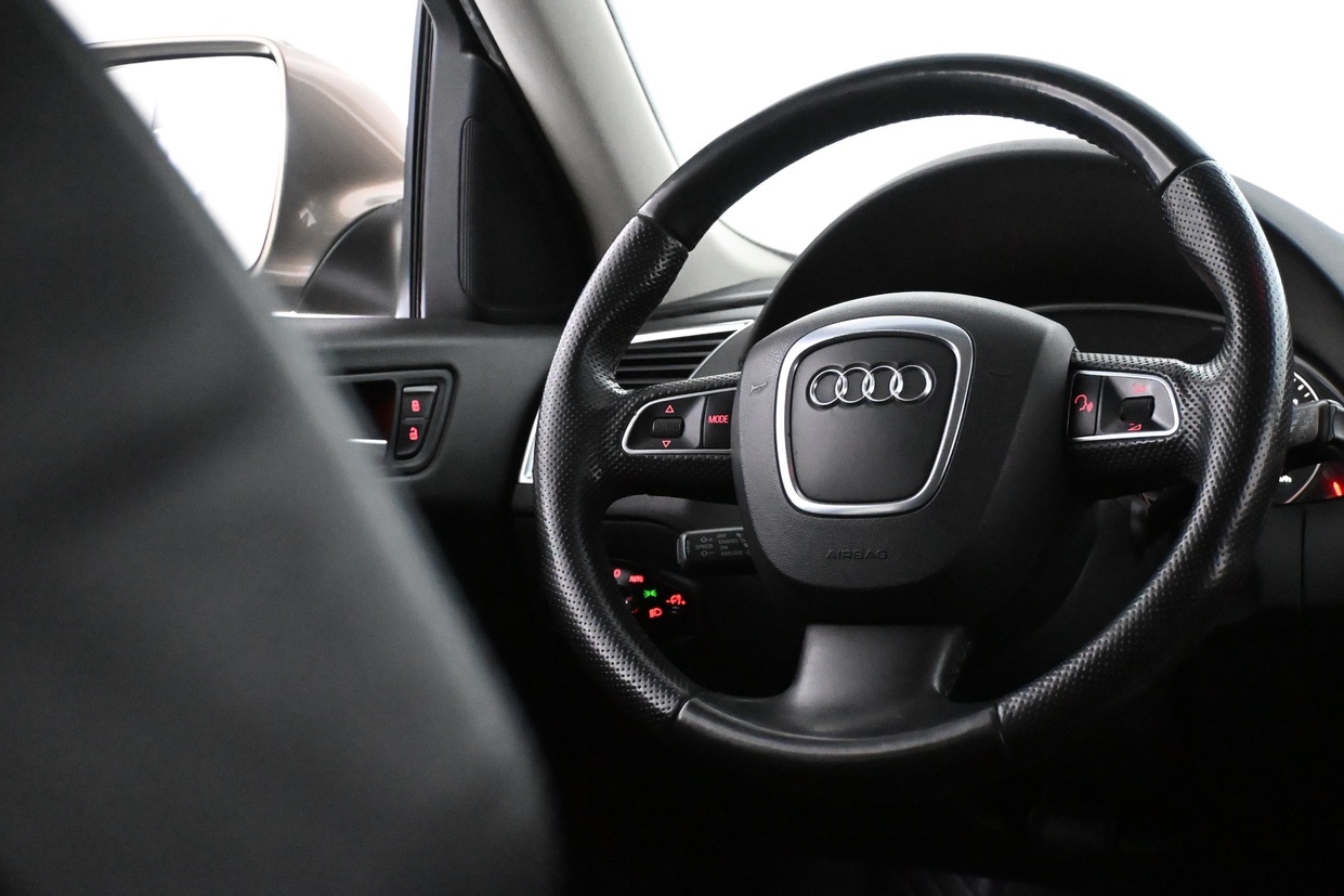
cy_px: 361
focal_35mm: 48
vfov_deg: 28.0
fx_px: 1791
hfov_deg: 40.8
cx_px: 847
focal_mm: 24.5
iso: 9000
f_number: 4.2
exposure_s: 1/60
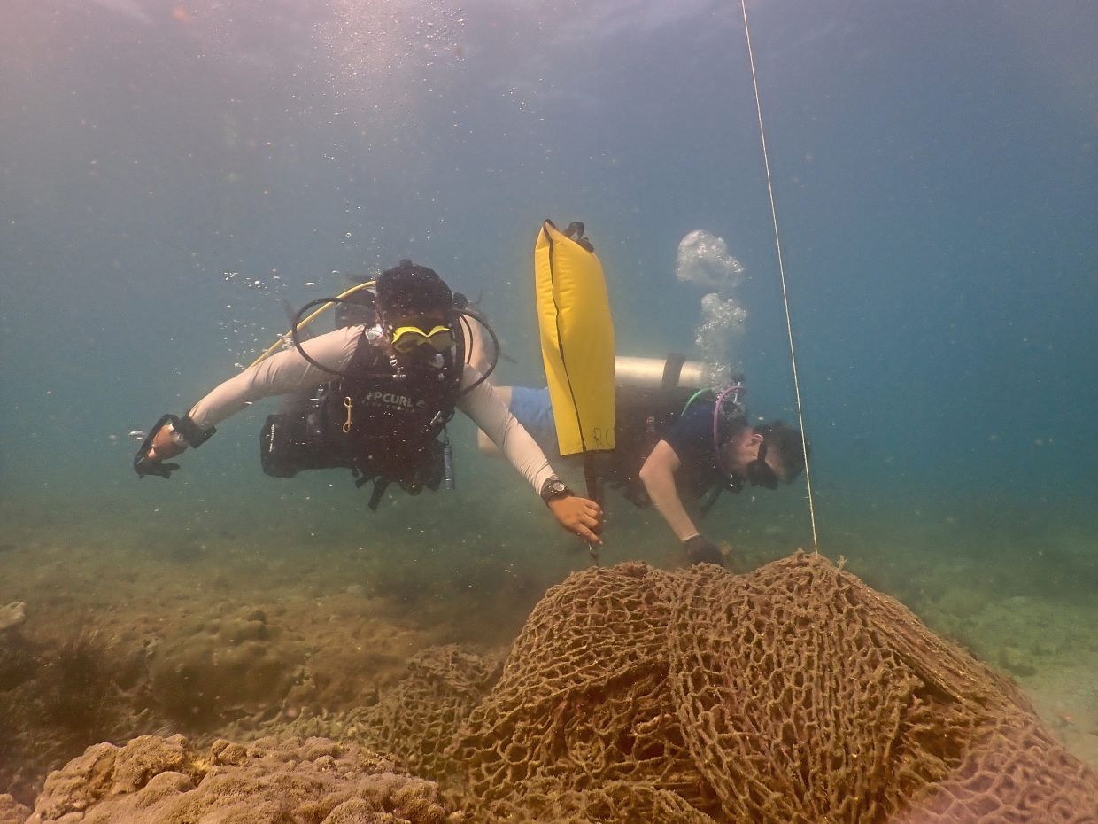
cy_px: 412
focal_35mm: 25
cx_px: 549
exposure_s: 1/160
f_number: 2.8
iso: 100
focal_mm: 4.5
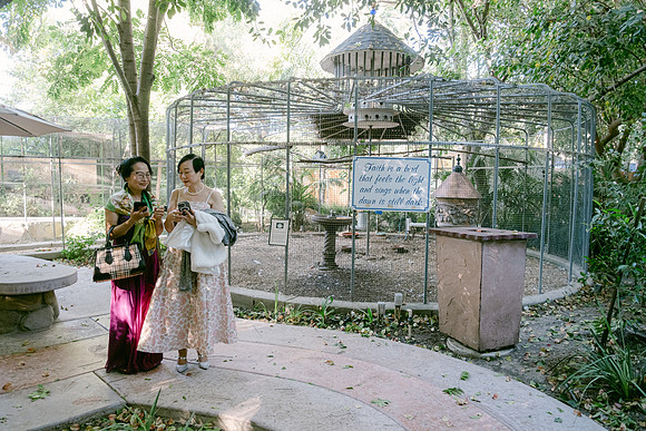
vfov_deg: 53.2
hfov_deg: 73.7
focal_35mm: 24
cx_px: 323
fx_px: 431
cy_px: 216
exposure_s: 1/125
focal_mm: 16
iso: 1250
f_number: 2.8
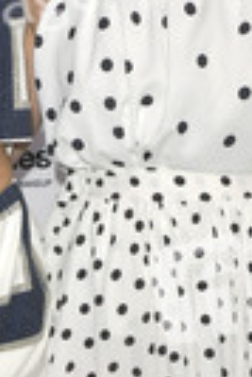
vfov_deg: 15.2
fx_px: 1414
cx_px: 37
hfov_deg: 10.1
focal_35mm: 135
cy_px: 136
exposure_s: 1/250
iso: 400
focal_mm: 38
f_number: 9
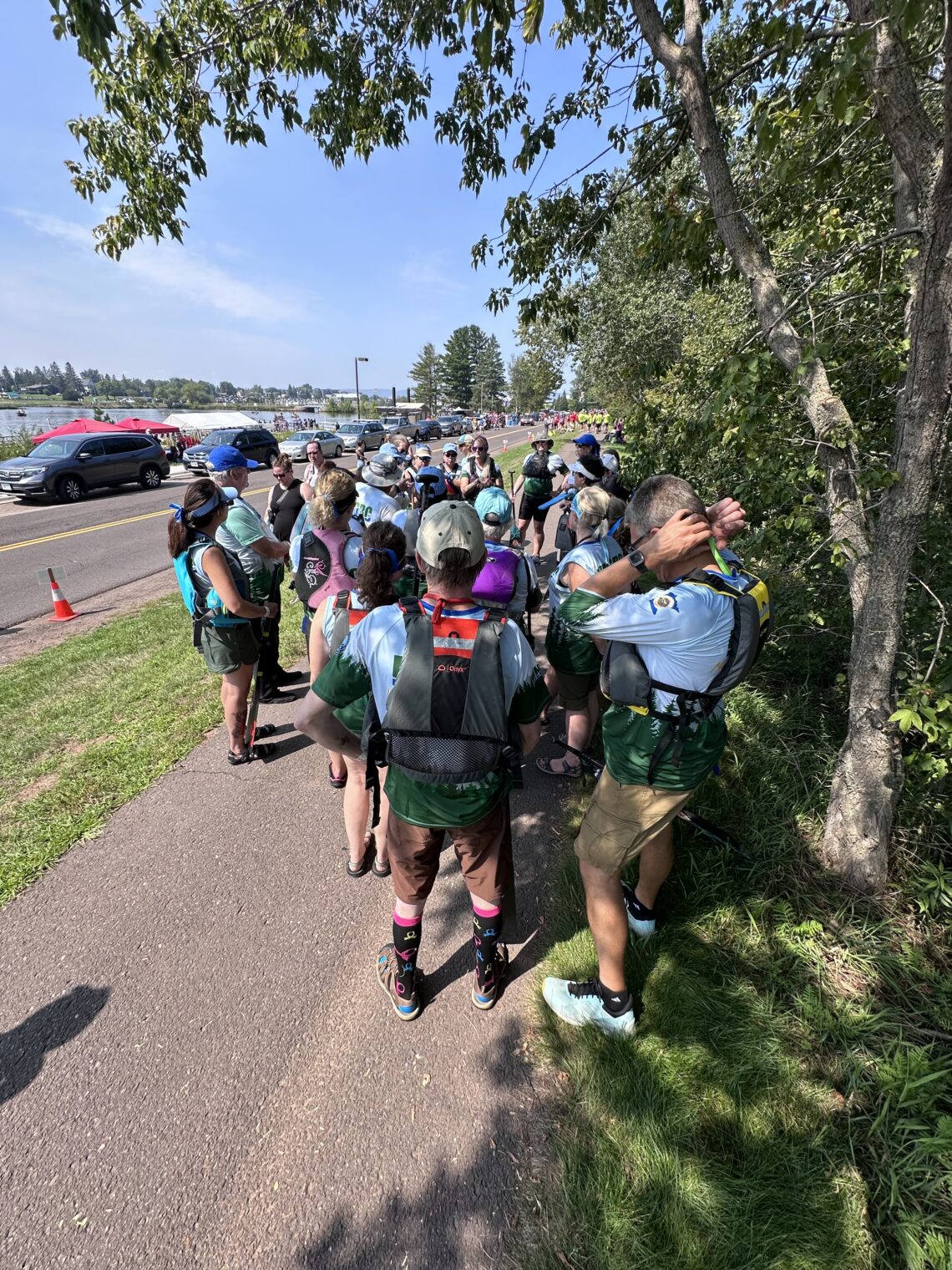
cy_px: 635
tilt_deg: -21.9
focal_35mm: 14
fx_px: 513
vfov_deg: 102.1
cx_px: 476
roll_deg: -1.0
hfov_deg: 85.7
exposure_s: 1/725
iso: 40
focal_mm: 2.22
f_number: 2.2
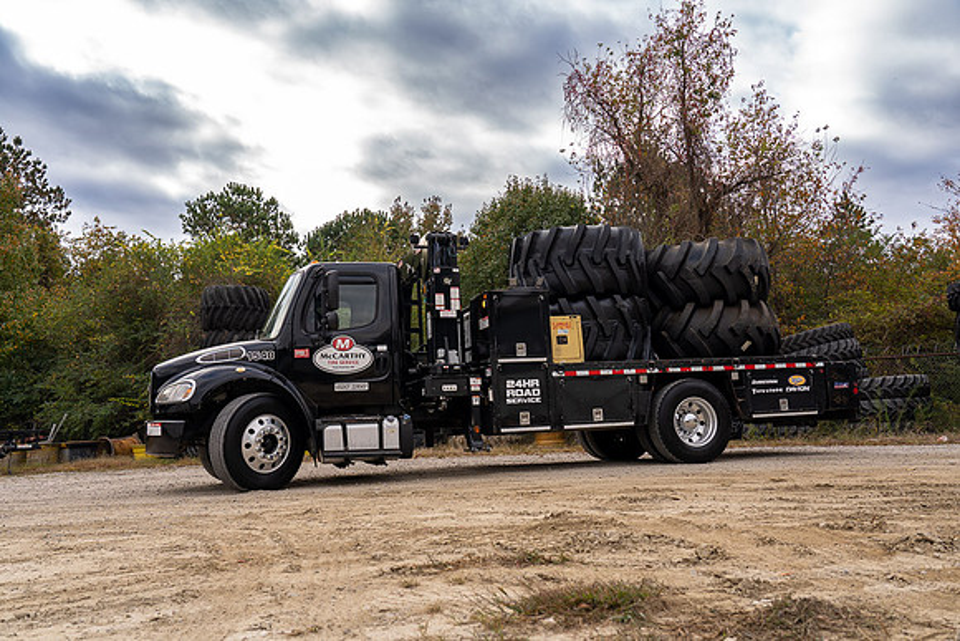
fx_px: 773
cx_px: 480
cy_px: 320
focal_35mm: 29
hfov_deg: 63.6
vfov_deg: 45.0
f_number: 5.6
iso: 100
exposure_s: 1/125
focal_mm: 29
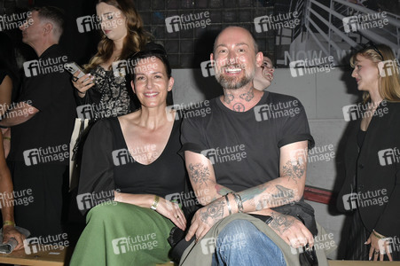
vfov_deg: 35.9
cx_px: 200
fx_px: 411
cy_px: 133
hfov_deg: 51.9
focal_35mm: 37
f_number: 8
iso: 1600
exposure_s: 1/250
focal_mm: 31
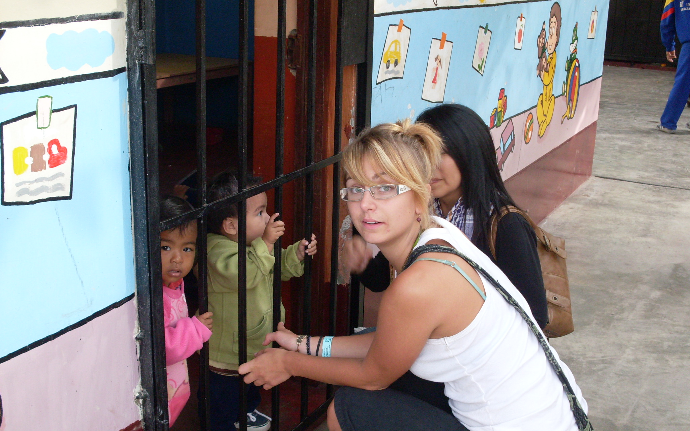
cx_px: 345
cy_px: 234
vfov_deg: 24.9
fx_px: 978
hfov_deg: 38.9
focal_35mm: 52
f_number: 3.1
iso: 100
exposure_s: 1/90
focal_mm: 8.1
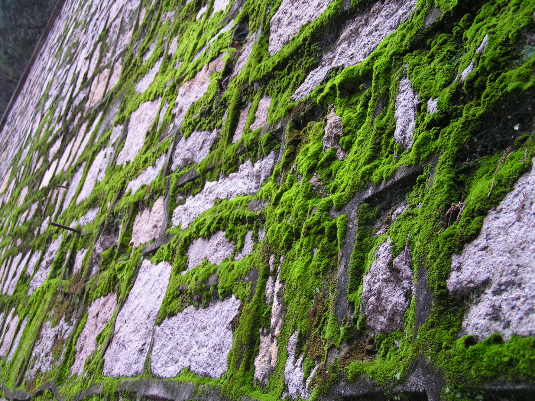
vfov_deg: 32.9
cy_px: 200
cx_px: 268
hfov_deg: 42.9
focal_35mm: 44
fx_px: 680
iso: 50
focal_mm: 7.4
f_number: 2.8
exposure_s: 1/50
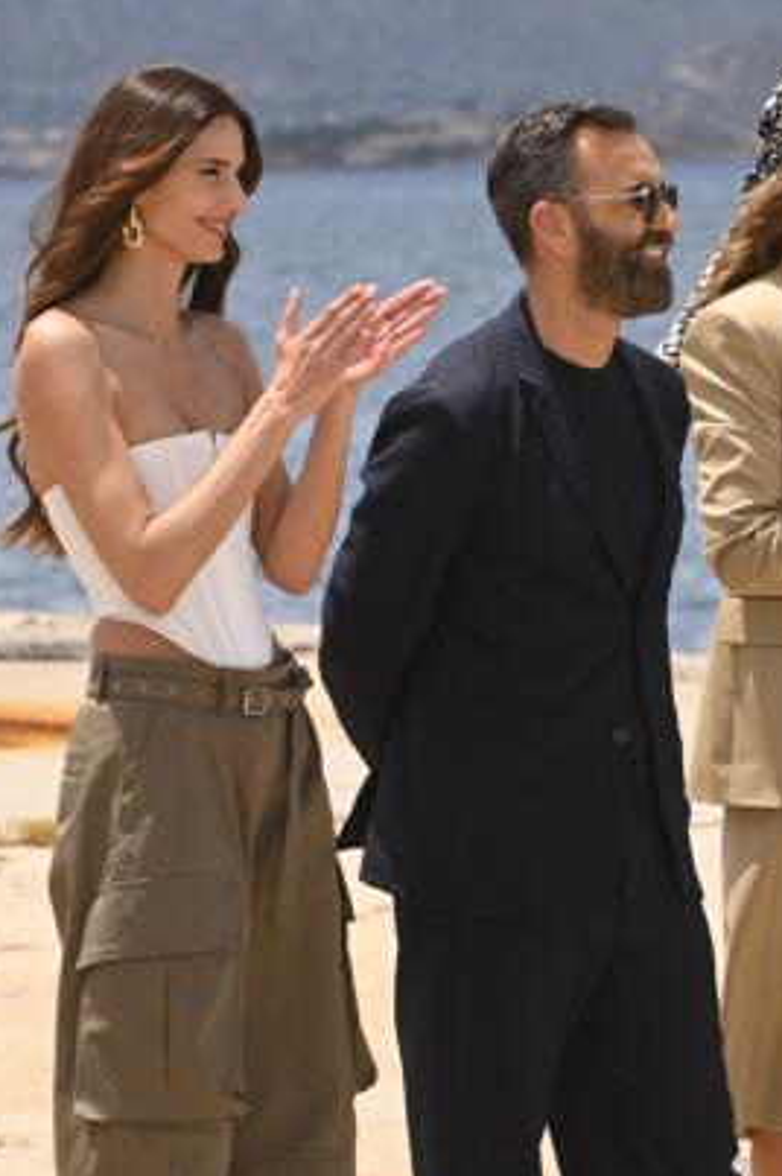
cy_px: 321
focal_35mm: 332
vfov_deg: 6.2
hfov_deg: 4.1
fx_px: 10835
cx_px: 805
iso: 100
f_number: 7.1
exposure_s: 1/320
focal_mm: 135
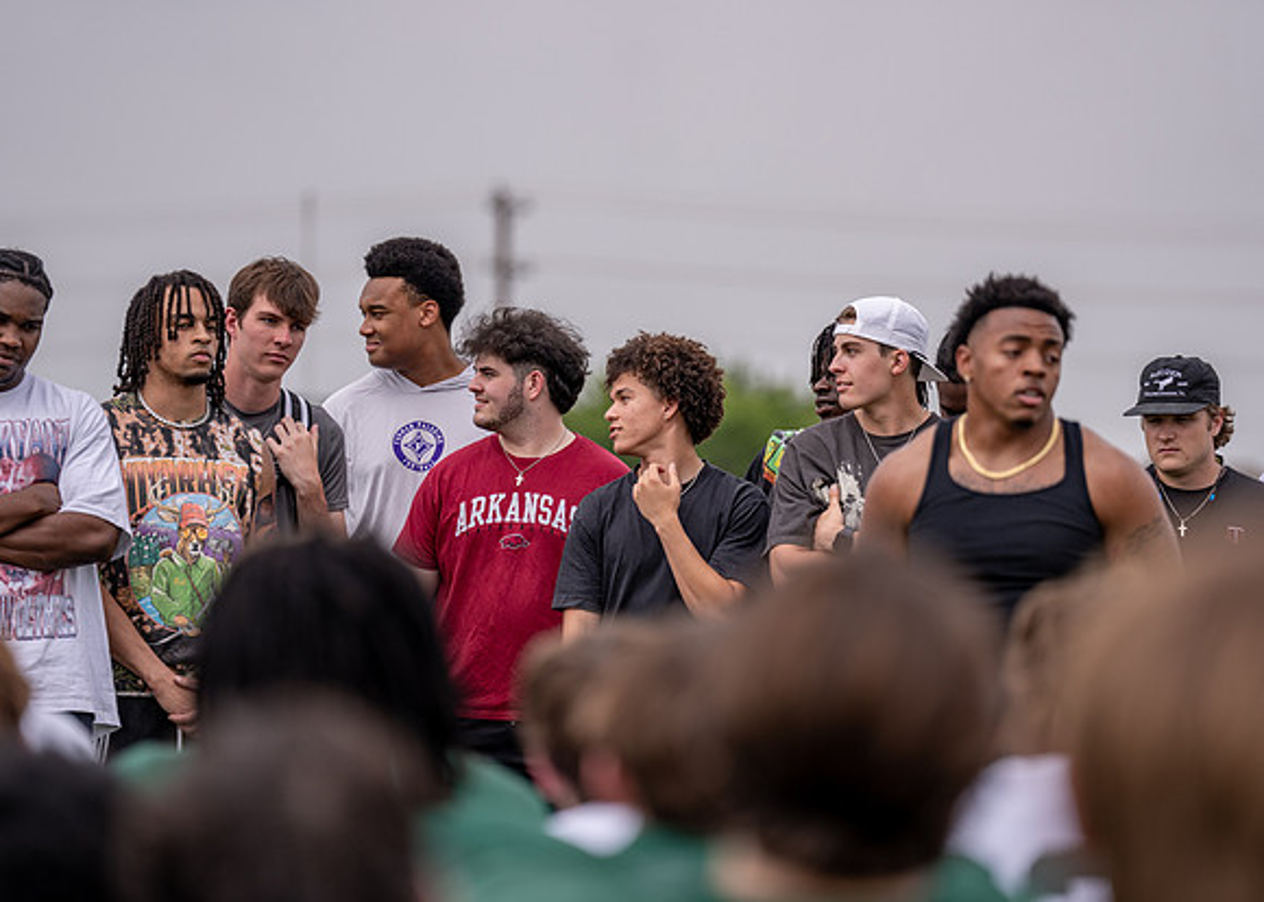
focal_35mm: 176
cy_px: 451
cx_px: 632
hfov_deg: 11.4
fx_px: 6324
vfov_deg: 8.2
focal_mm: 168
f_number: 2.8
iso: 100
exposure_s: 1/1000
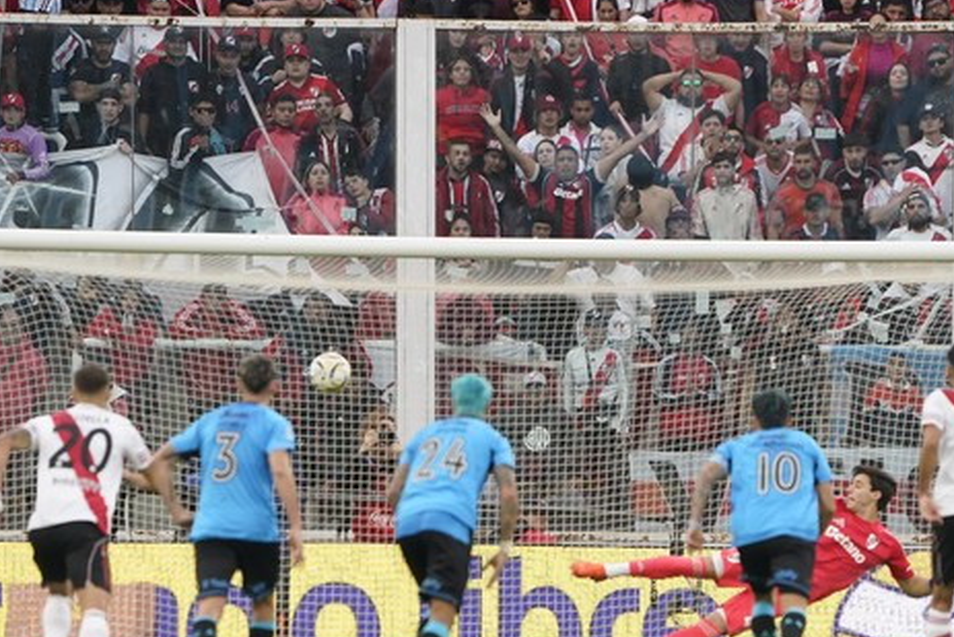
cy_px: 464
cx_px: 567
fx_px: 20596
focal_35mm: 777
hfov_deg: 2.7
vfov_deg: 1.8
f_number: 6.3
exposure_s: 1/1600
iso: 3200
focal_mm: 500
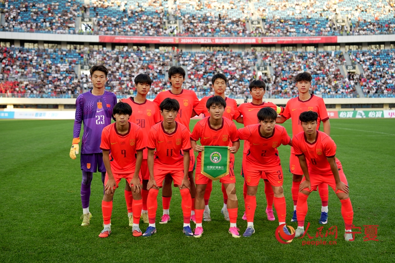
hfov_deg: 37.5
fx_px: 581
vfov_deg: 25.5
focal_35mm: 53
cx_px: 198
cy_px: 132
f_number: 2.8
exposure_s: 1/400
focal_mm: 53
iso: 250
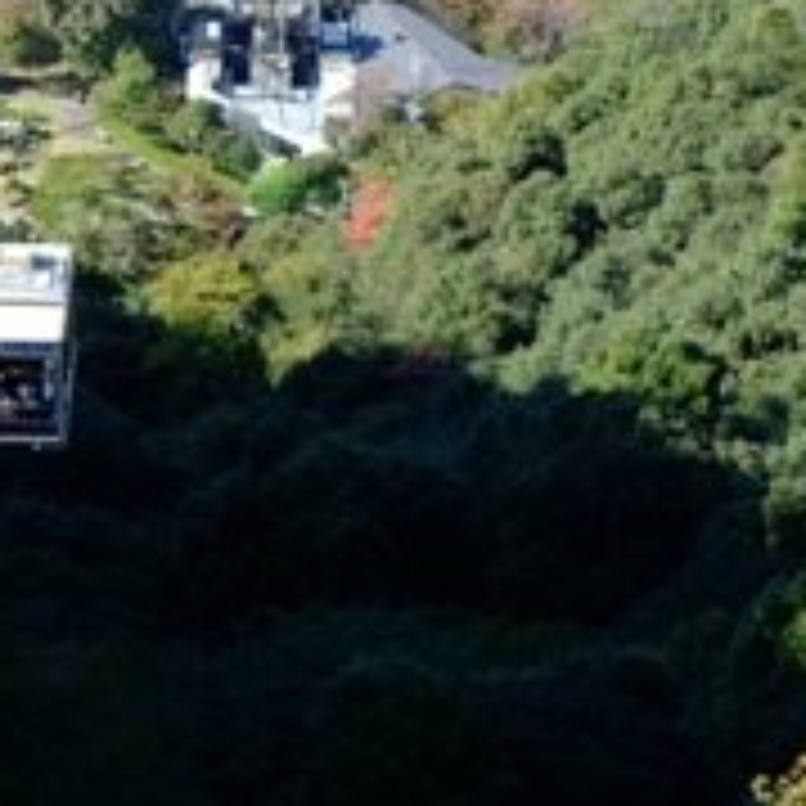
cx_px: 50
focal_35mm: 155
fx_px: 4083
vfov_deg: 11.3
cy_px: 367
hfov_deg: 11.2
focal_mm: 48.4
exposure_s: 1/210
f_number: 8
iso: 400
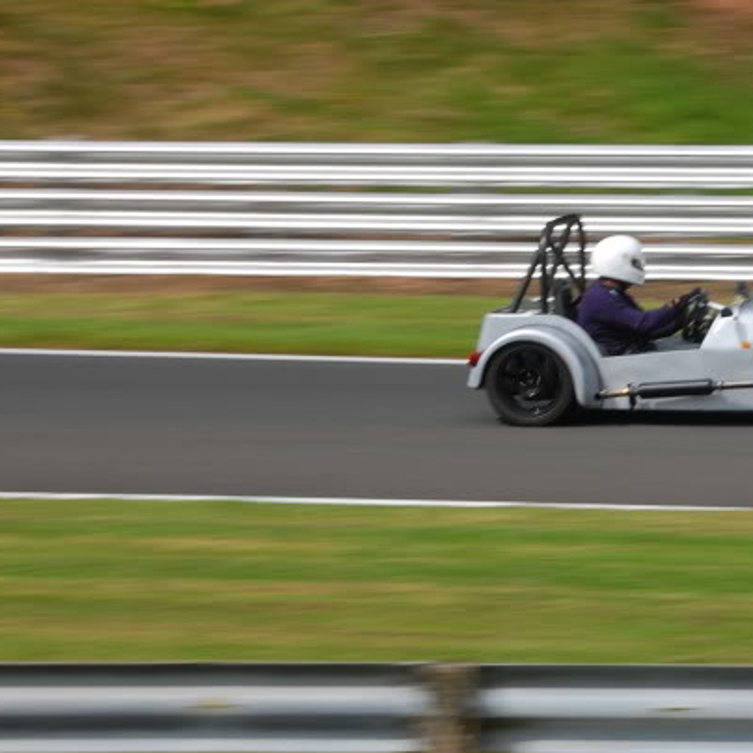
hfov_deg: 7.2
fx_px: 5958
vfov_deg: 7.2
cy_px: 287
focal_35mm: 242
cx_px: 868
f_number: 14
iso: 200
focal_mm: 75
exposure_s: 1/160
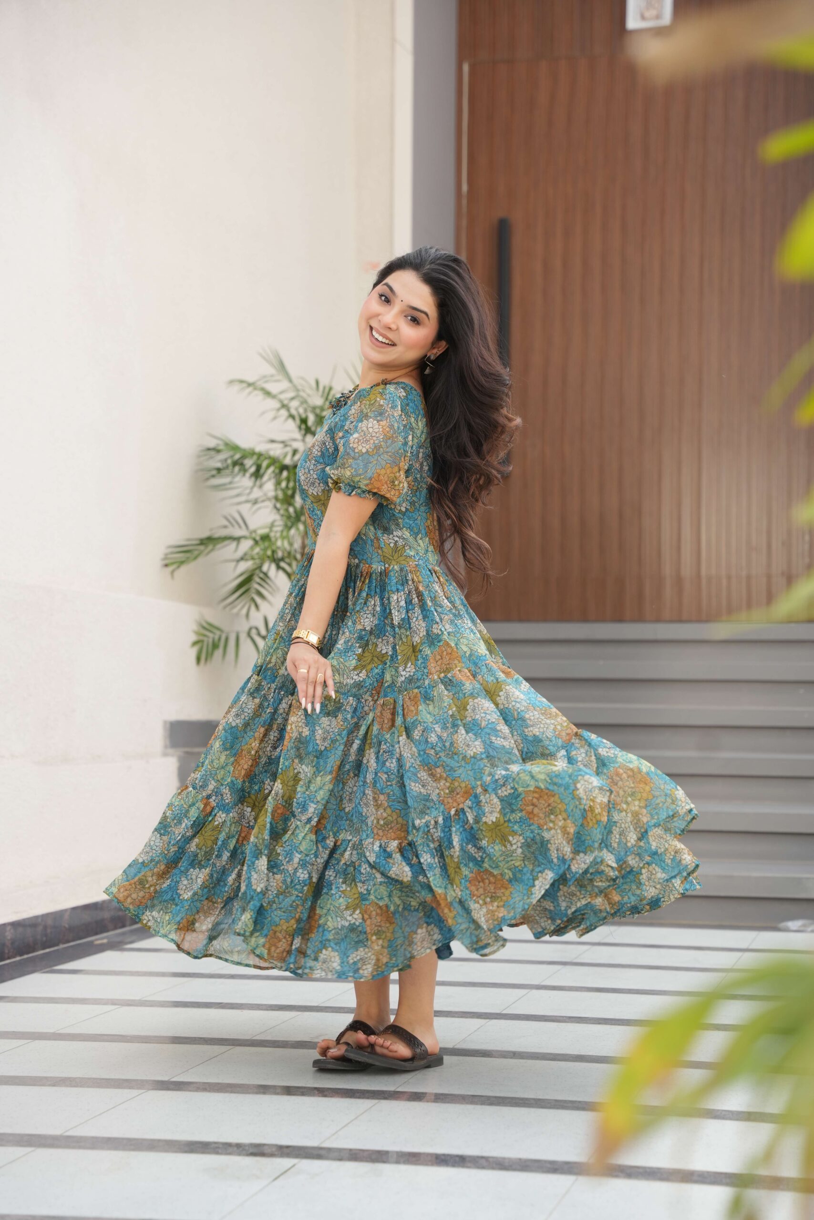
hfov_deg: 19.5
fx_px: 2374
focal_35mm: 70
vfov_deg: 28.8
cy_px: 610
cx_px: 407
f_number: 4
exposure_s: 1/500
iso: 320
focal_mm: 70
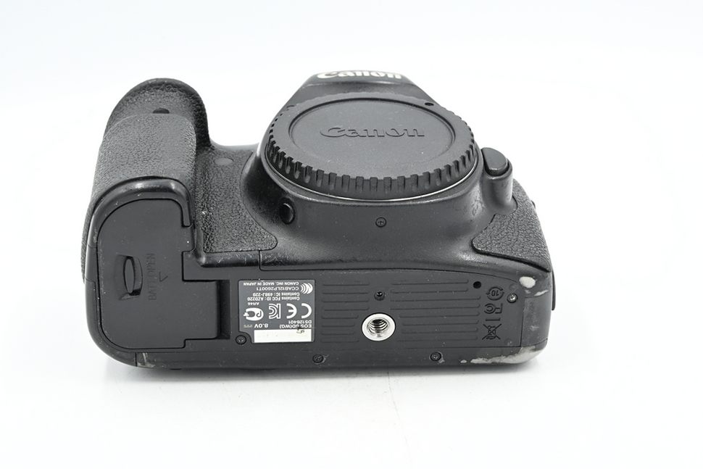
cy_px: 234
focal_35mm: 75
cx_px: 352
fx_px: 1465
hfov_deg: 27.0
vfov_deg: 18.2
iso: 200
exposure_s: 1/15
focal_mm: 75
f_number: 14
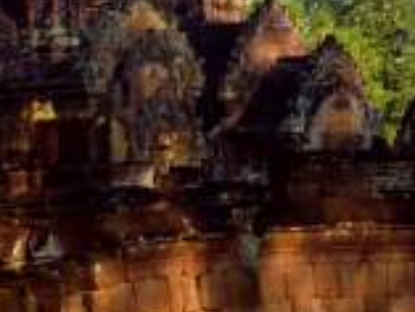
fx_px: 2939
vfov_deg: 6.1
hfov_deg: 8.1
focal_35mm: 245
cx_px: 58
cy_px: 145
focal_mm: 7.9
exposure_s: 1/200
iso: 80
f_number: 4
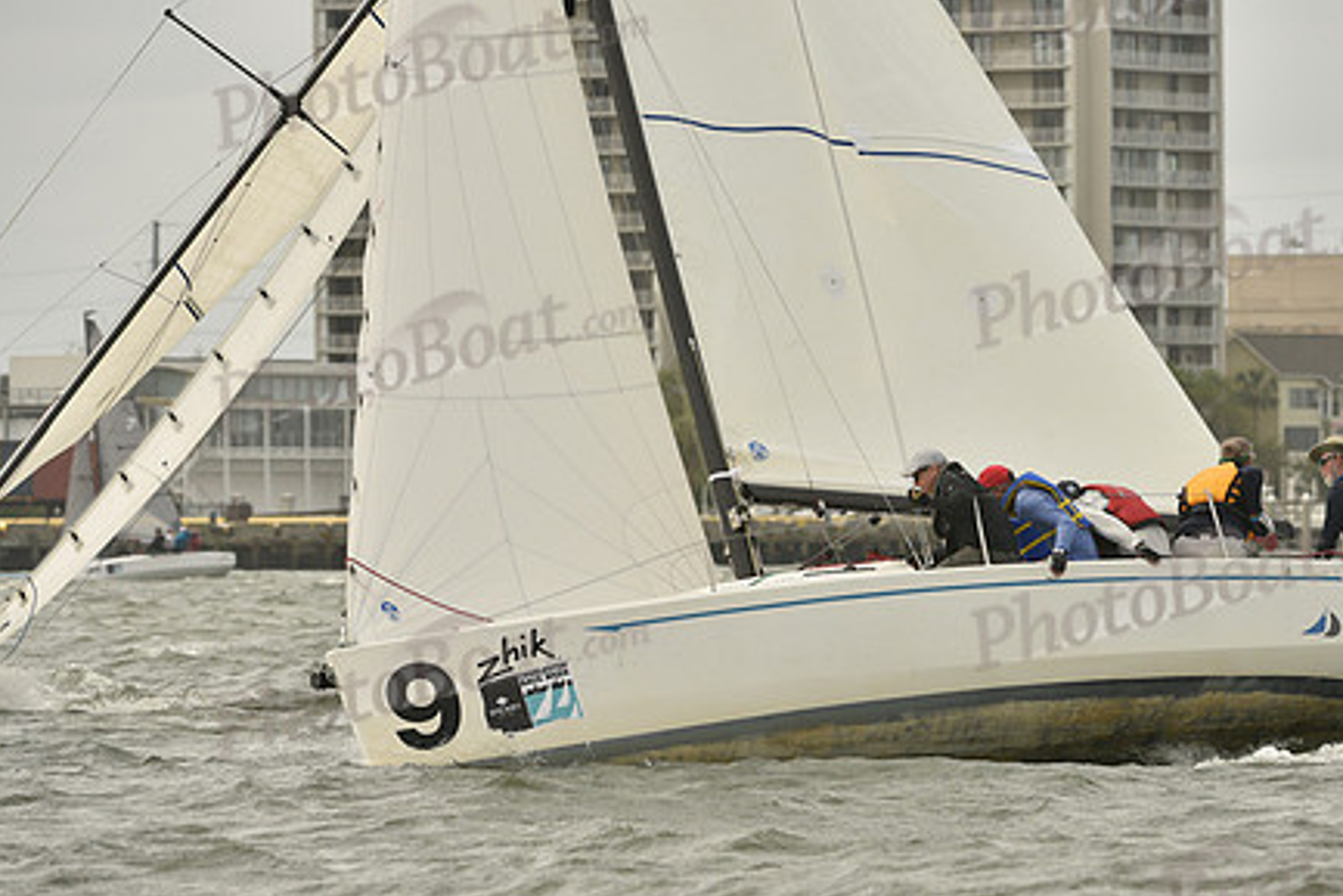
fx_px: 12501
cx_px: 813
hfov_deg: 6.1
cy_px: 473
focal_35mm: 335
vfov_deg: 4.1
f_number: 6.3
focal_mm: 250
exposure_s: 1/1250
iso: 320
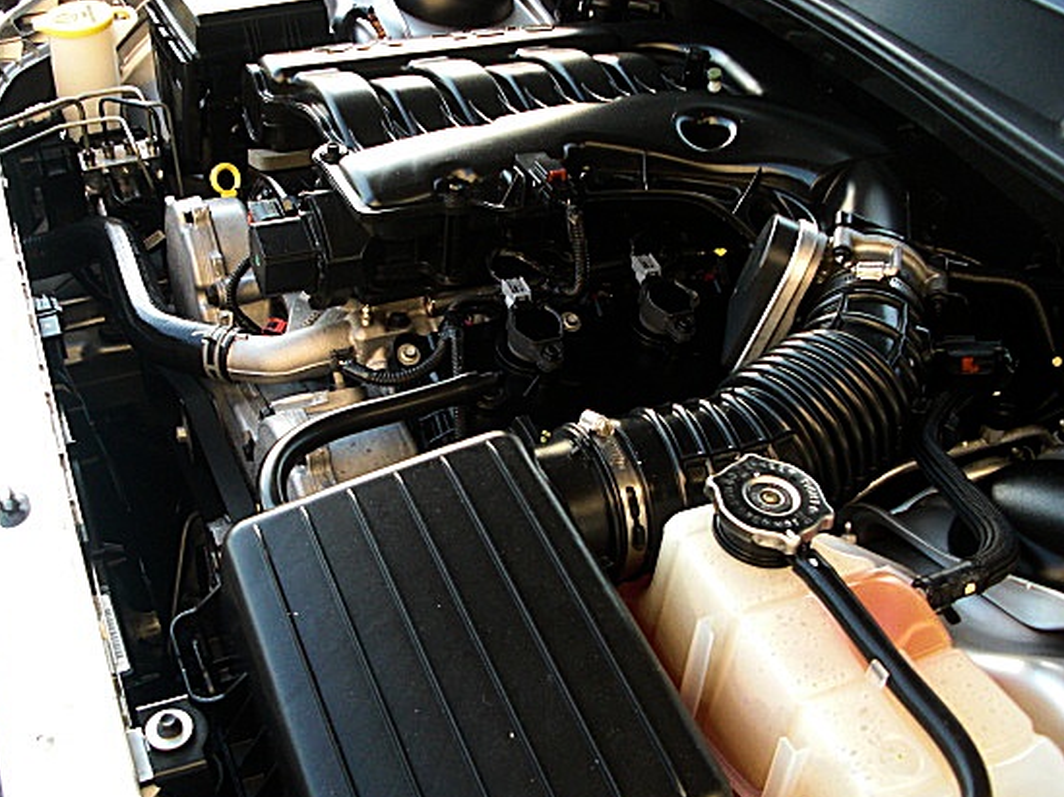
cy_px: 392
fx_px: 1290
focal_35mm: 42
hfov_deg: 44.8
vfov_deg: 34.3
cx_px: 477
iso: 200
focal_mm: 6.3
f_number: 2.8
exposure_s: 1/100
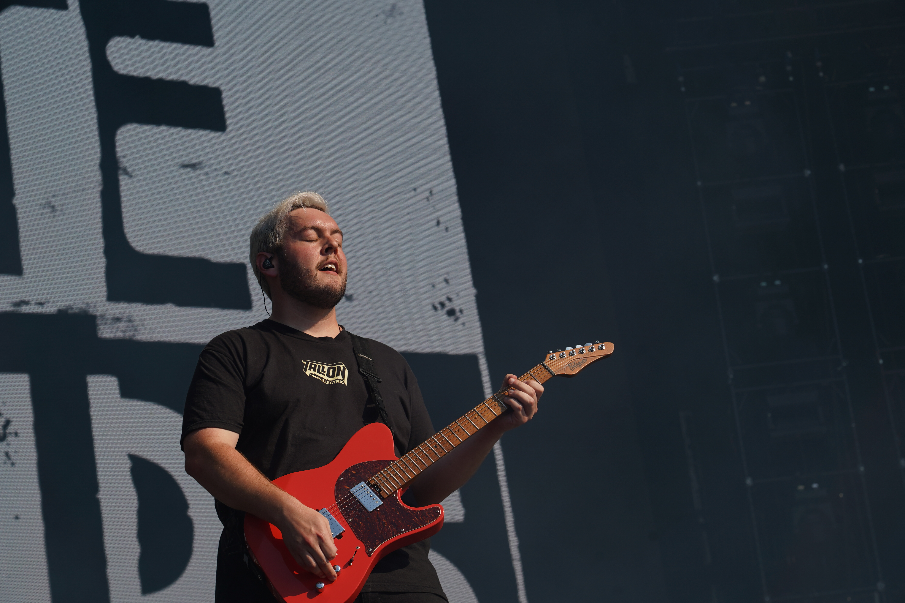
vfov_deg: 13.0
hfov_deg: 19.5
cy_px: 302
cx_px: 452
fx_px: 2639
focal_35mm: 105
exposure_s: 1/500
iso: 100
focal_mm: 105
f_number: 8
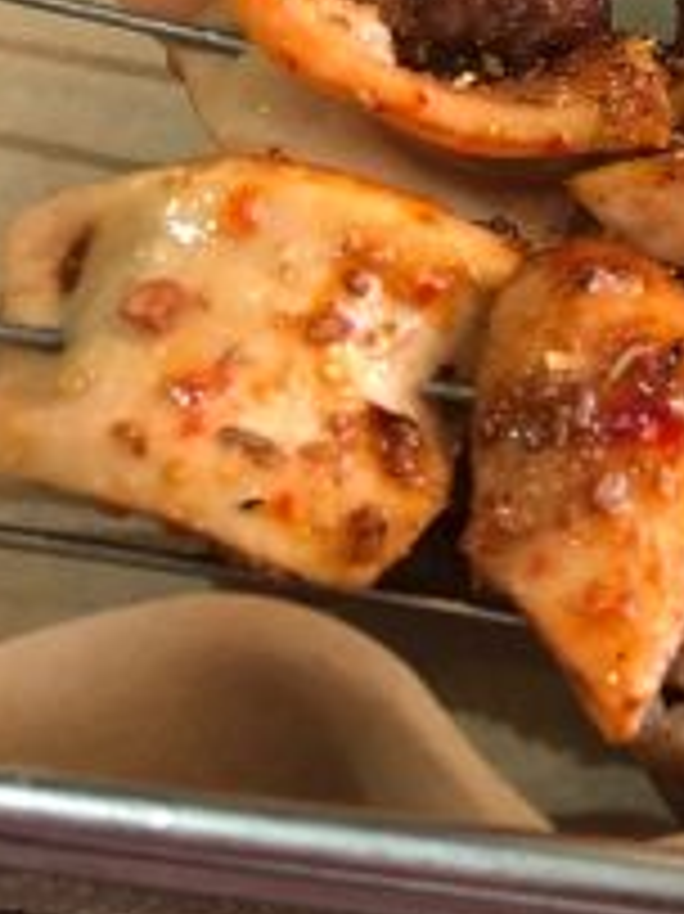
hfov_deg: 13.8
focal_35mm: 100
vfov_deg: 17.6
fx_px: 2637
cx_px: 1060
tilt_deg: -47.0
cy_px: -473
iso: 40
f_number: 1.8
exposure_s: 1/25
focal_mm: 3.99
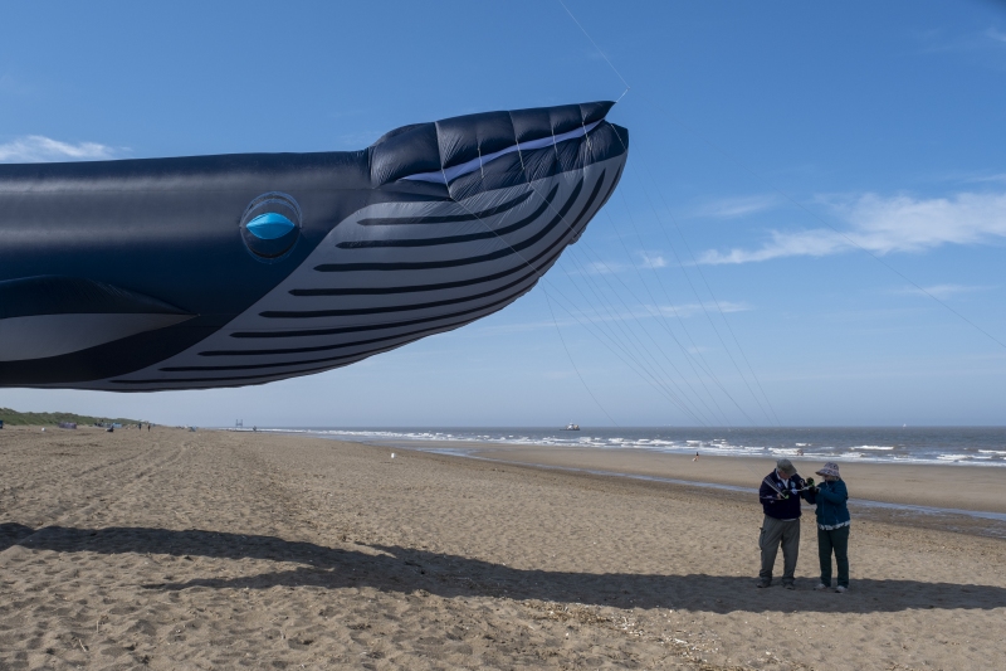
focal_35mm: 31
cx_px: 503
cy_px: 336
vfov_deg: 42.3
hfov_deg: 60.3
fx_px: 866
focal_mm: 20.6
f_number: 6.4
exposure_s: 1/1000
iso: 160
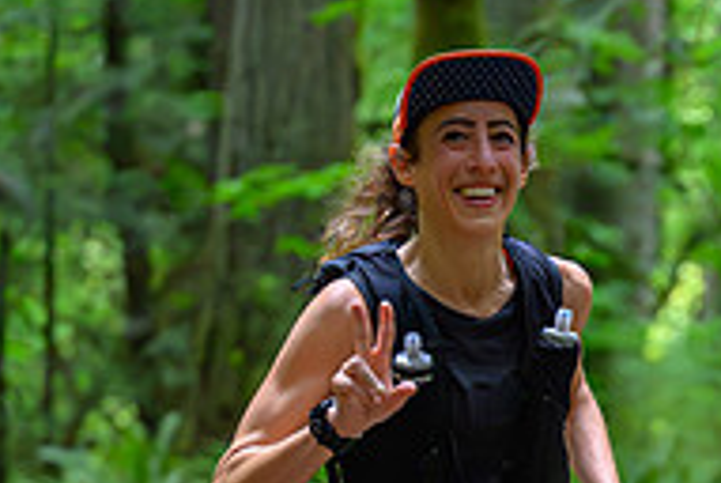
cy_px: 647
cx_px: 684
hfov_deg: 7.9
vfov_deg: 5.3
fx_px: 5215
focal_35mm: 260
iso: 5000
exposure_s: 1/800
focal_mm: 71
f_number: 2.8
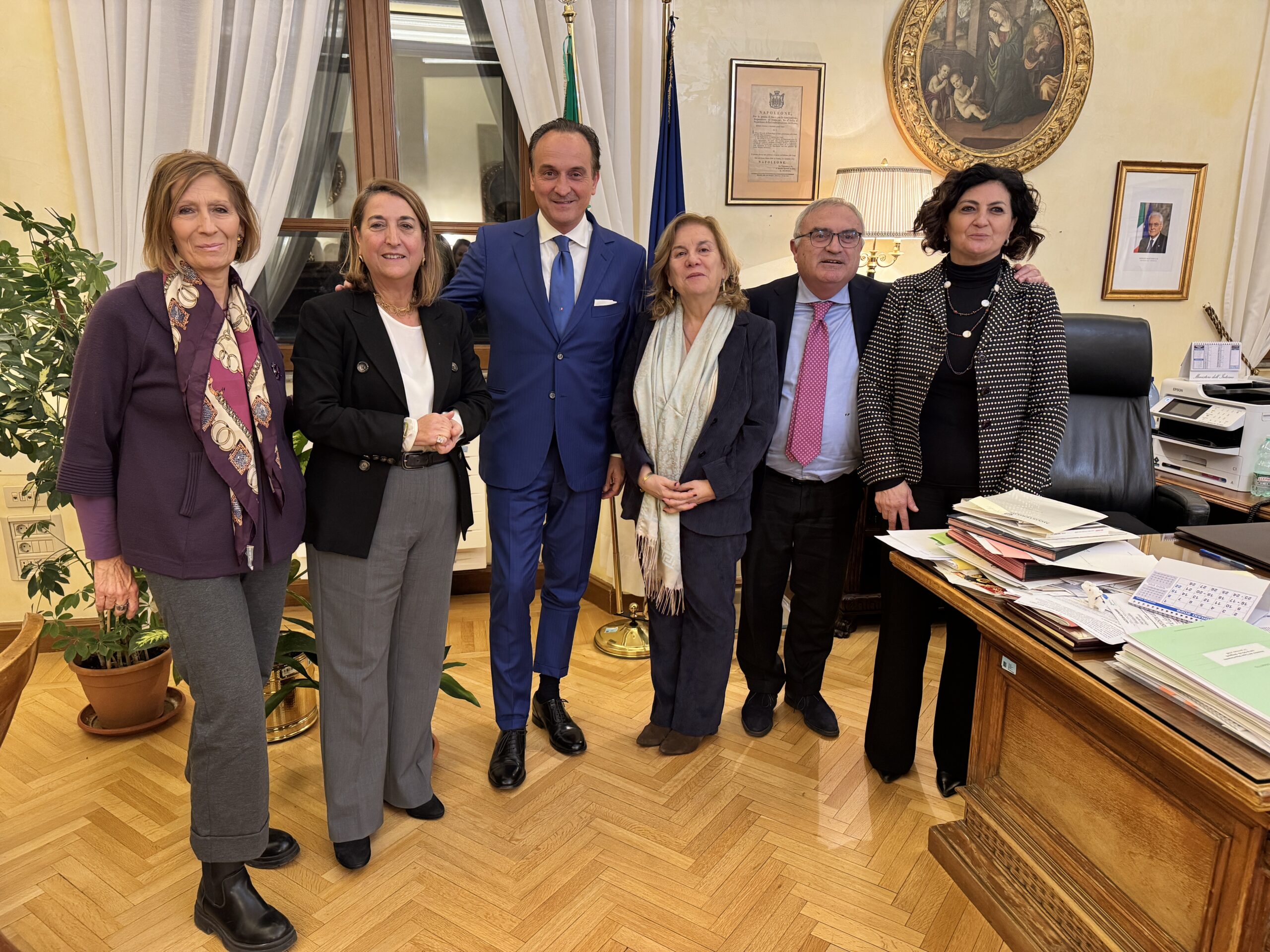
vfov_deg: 56.8
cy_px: 476
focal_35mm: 24
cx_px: 635
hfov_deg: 71.6
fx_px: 881
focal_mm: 6.76
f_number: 1.78
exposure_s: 1/50
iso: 320
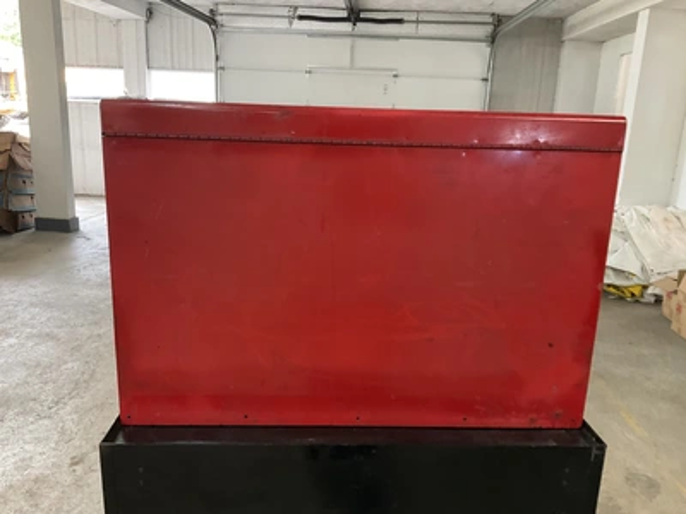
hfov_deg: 61.7
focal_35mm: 29
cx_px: 343
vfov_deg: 48.2
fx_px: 575
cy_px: 257
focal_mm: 3
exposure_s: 1/60
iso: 200
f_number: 1.8
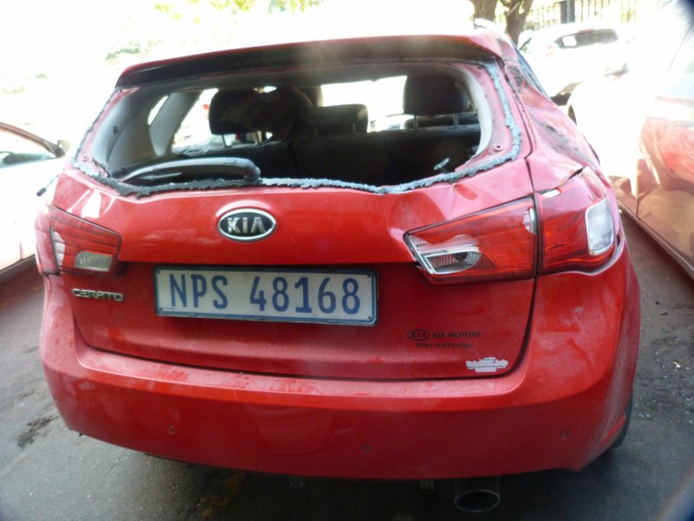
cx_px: 347
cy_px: 260
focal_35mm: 25
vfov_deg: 54.9
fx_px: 501
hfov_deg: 69.4
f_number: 2.8
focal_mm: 4.5
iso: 250
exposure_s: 1/60
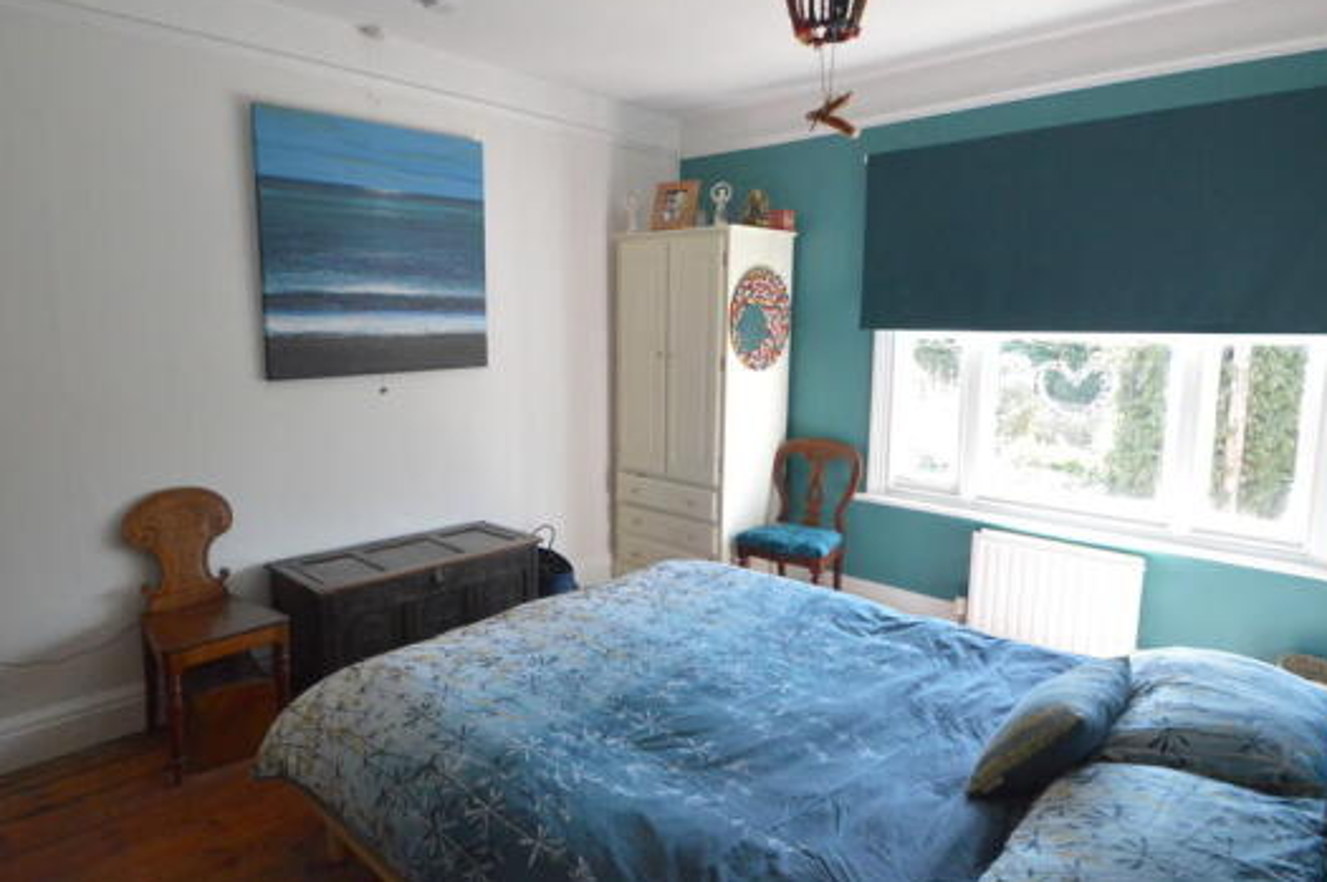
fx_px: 760
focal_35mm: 21
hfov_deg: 82.1
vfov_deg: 60.3
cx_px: 607
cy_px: 417
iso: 3200
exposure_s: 1/160
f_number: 7.1
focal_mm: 11
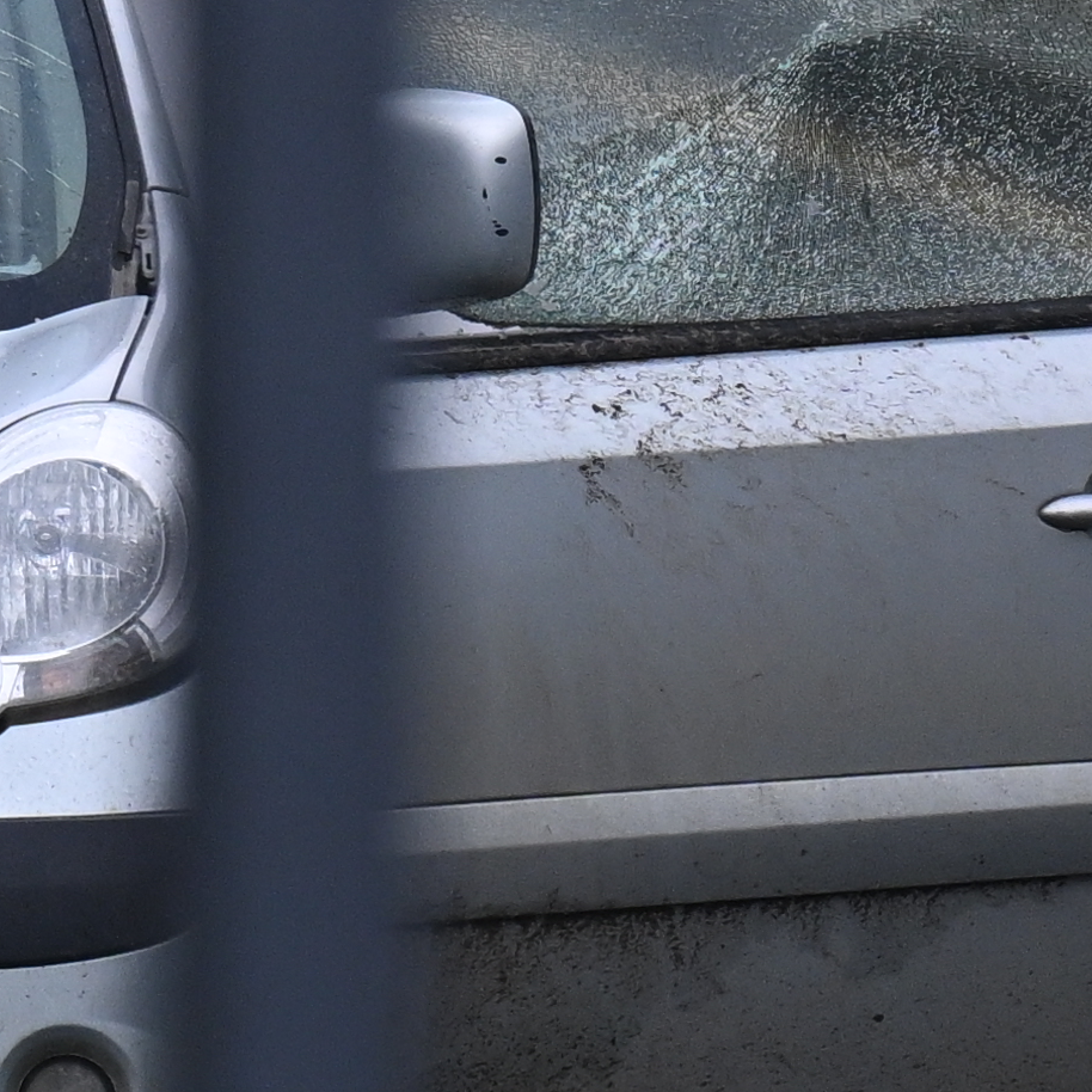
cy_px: -111
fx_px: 53643
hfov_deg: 1.2
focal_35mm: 1503
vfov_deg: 1.2
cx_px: -235
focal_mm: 200
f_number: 2.8
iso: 640
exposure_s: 1/2500
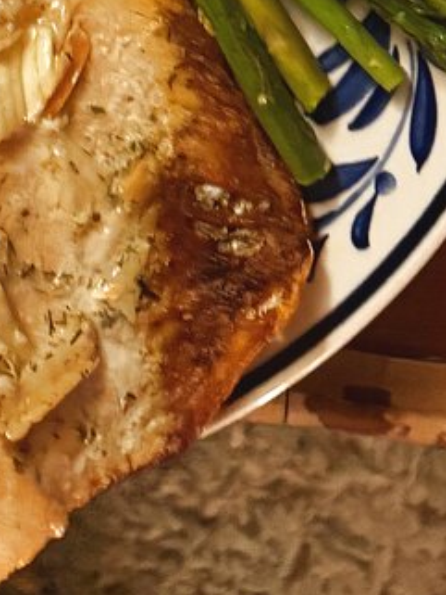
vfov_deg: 13.5
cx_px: 188
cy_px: -780
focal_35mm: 112
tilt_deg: -84.0
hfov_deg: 13.2
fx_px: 1923
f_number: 1.78
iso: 1250
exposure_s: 1/30
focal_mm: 6.76
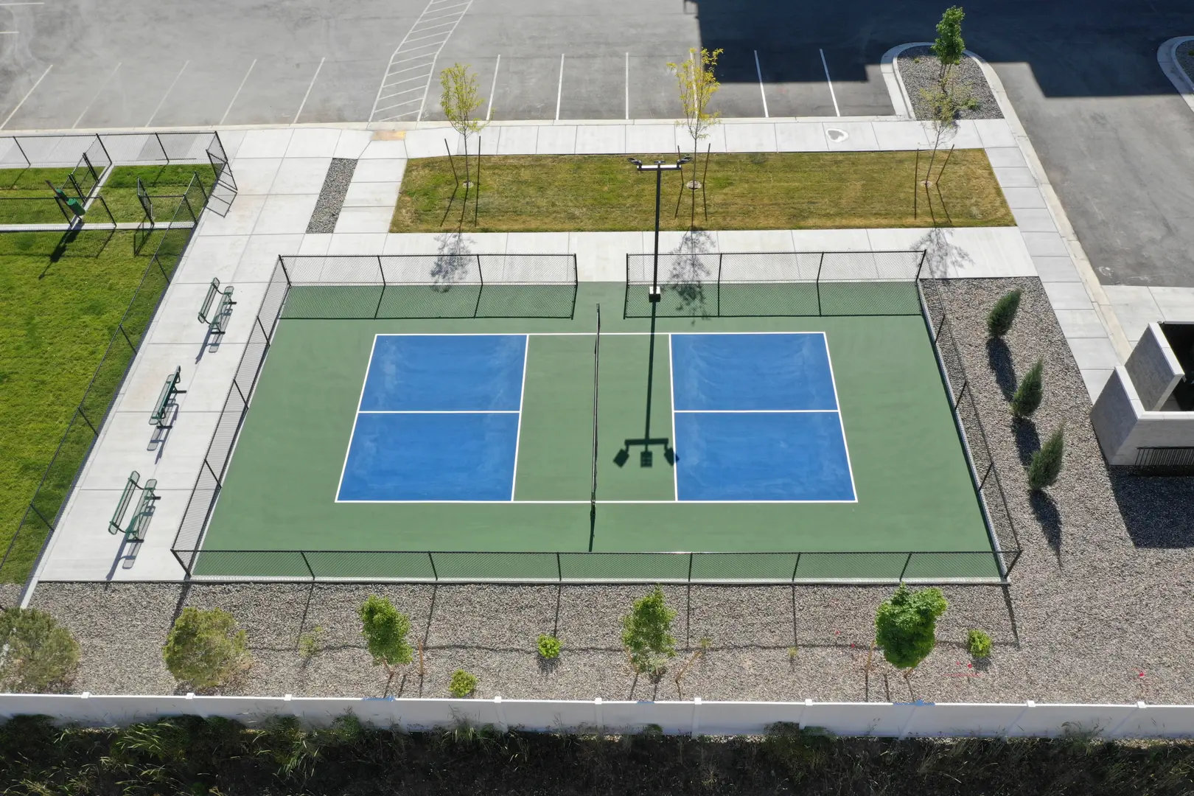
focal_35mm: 28
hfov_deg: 65.5
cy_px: 398
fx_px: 929
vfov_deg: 46.4
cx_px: 597
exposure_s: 1/400
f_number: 5.6
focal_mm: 10.26
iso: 100
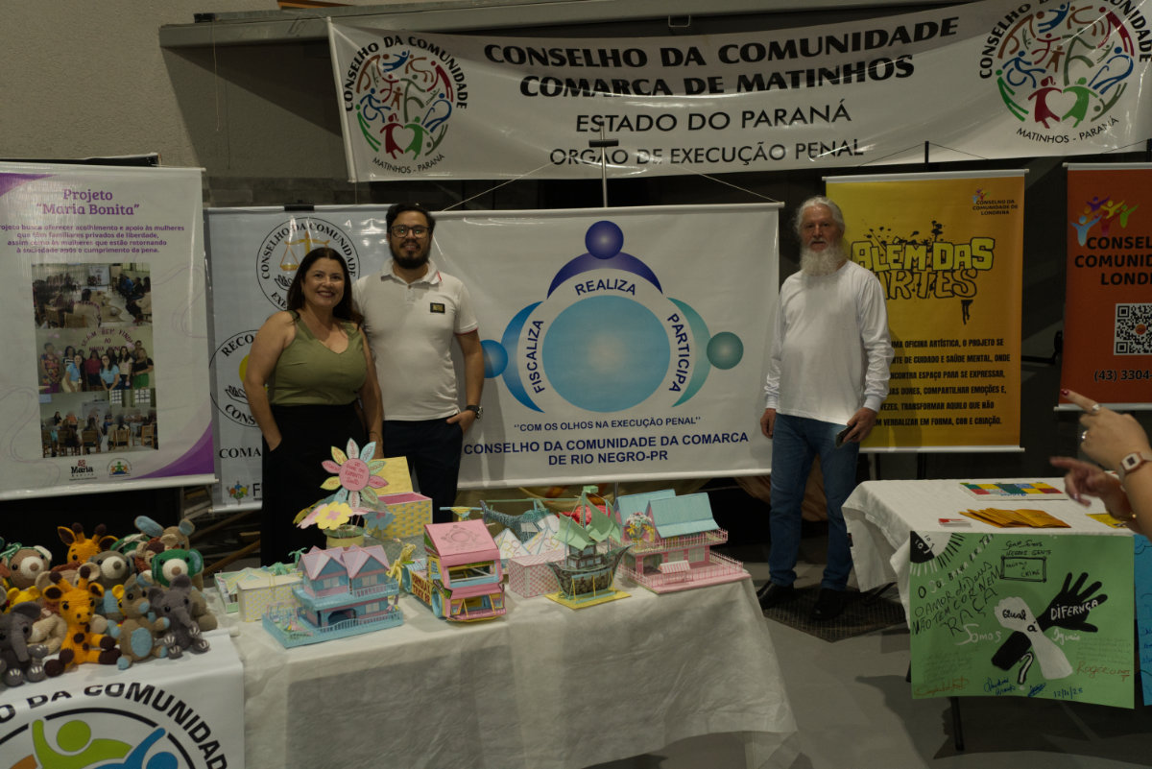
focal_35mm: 35
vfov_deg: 37.9
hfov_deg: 54.4
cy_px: 384
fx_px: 1120
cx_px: 576
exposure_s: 1/100
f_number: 4
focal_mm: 35
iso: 2500
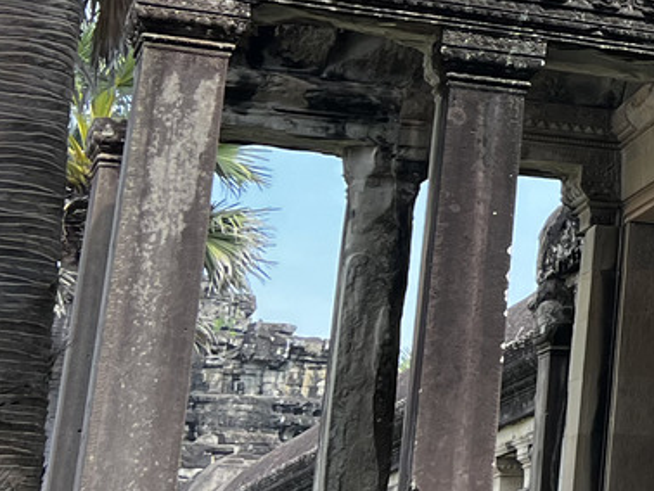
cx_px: 1171
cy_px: 36
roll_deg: +1.0
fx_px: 2080
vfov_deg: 13.3
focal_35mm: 110
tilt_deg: +16.4
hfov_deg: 15.4
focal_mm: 5.7
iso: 50
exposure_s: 1/528
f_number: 1.5
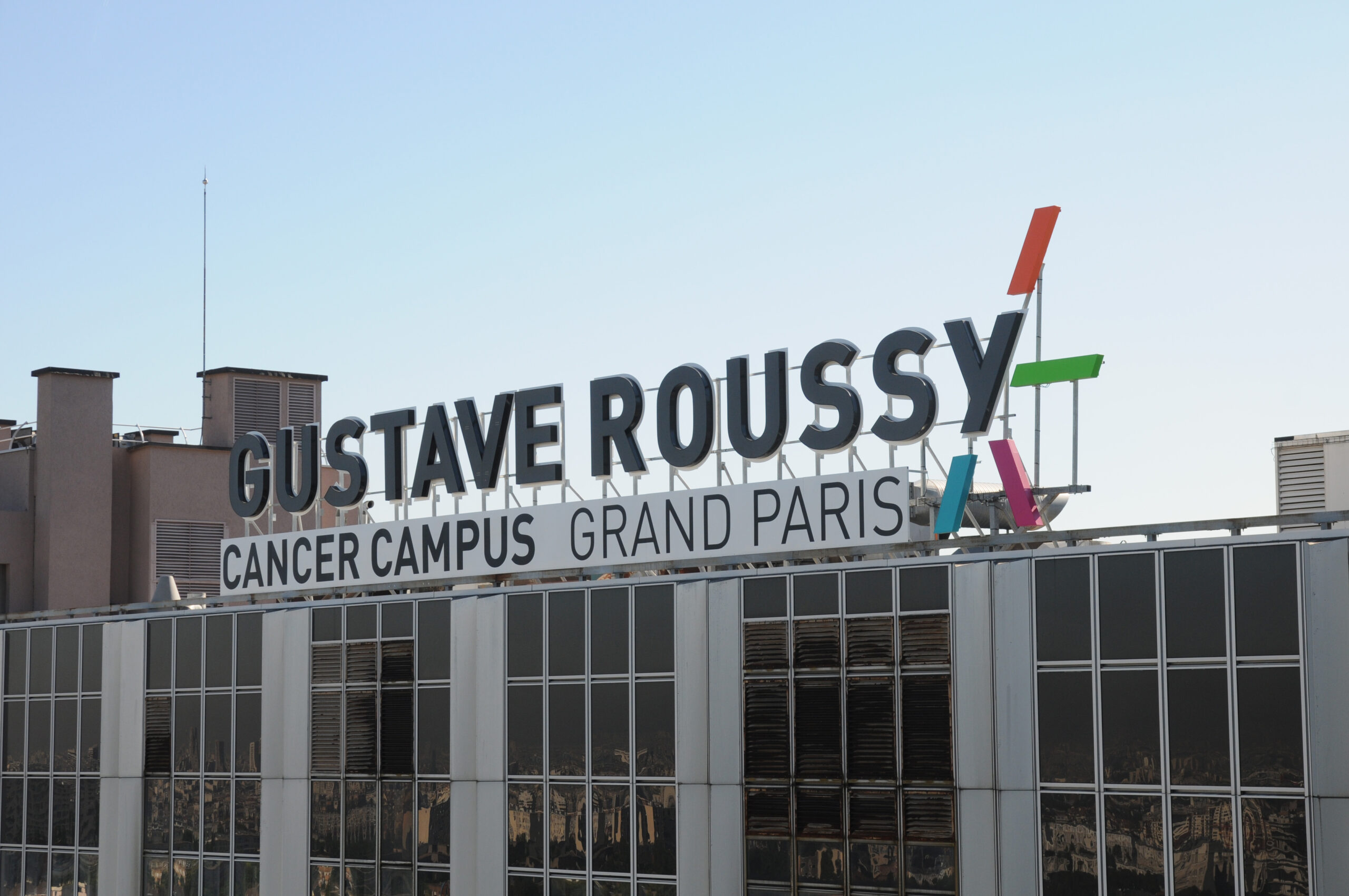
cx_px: 674
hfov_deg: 27.0
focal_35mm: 75
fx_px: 2807
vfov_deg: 18.1
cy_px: 448
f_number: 10
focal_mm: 50
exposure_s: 1/400
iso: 250
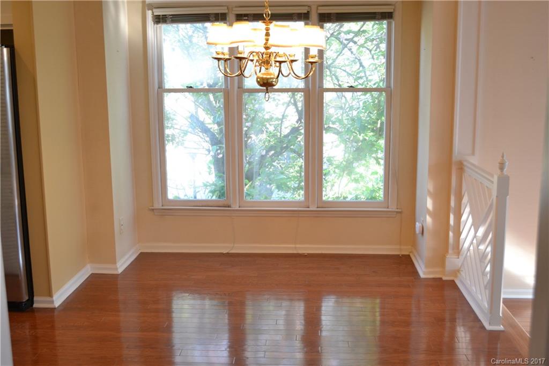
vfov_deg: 34.2
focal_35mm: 39
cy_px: 183
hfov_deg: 49.6
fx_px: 595
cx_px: 274
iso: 640
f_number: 4.2
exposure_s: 1/60
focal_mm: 26
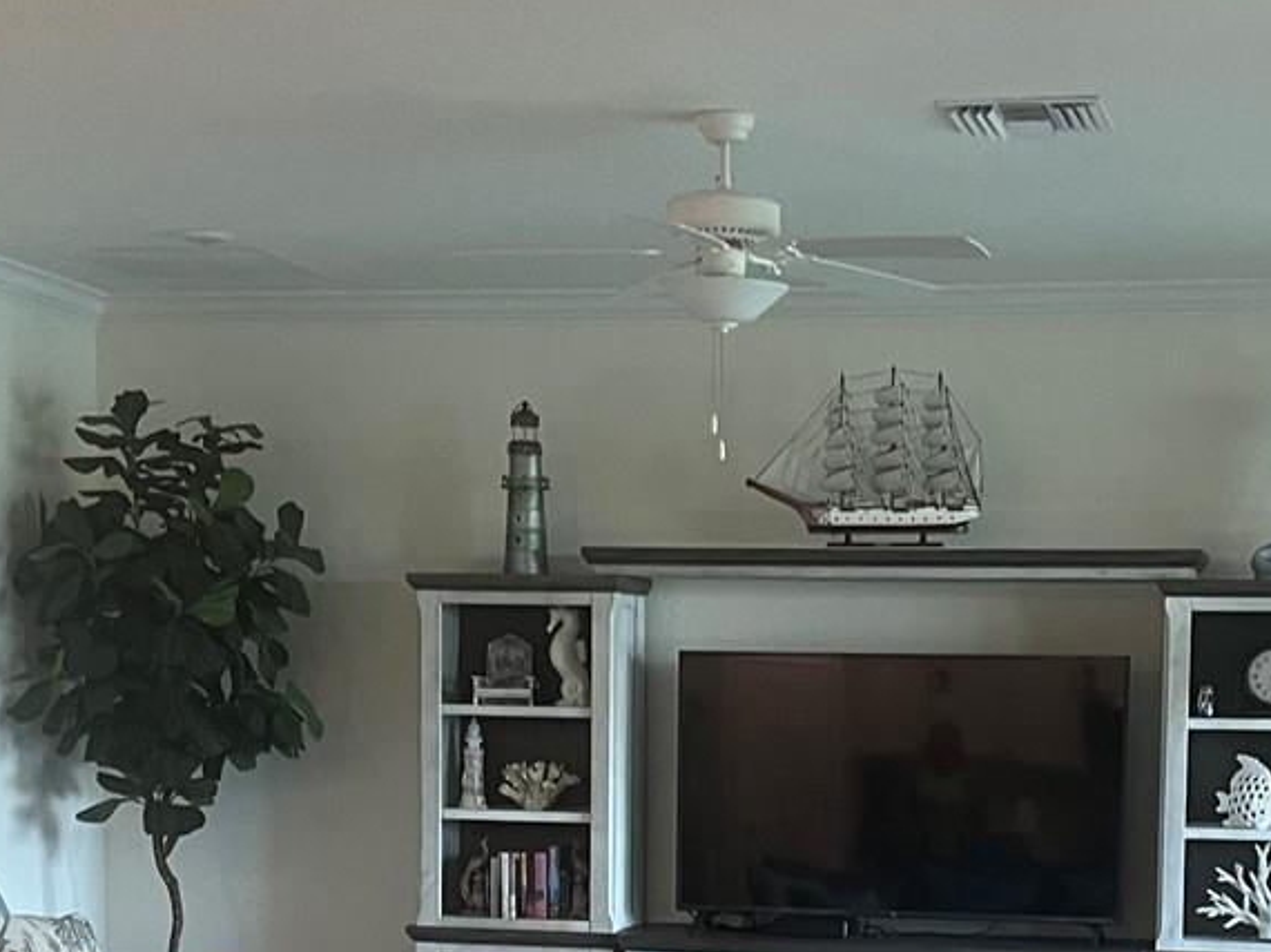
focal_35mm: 73
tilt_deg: -5.4
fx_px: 2679
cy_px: 921
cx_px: 827
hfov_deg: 26.6
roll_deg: -0.9
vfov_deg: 19.6
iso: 160
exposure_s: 1/60
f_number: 1.6
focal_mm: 5.1
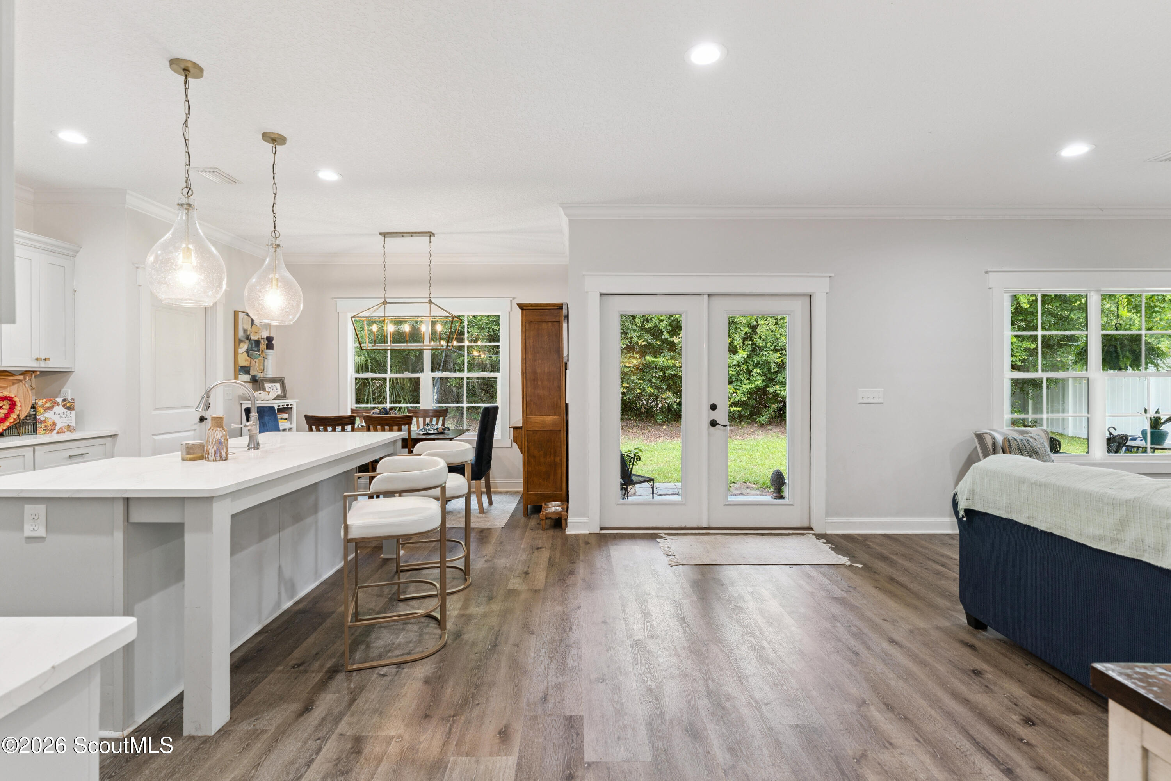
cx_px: 586
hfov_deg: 93.3
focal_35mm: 17
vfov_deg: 70.5
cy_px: 390
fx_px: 553
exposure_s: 1/13
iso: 250
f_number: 8
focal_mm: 17
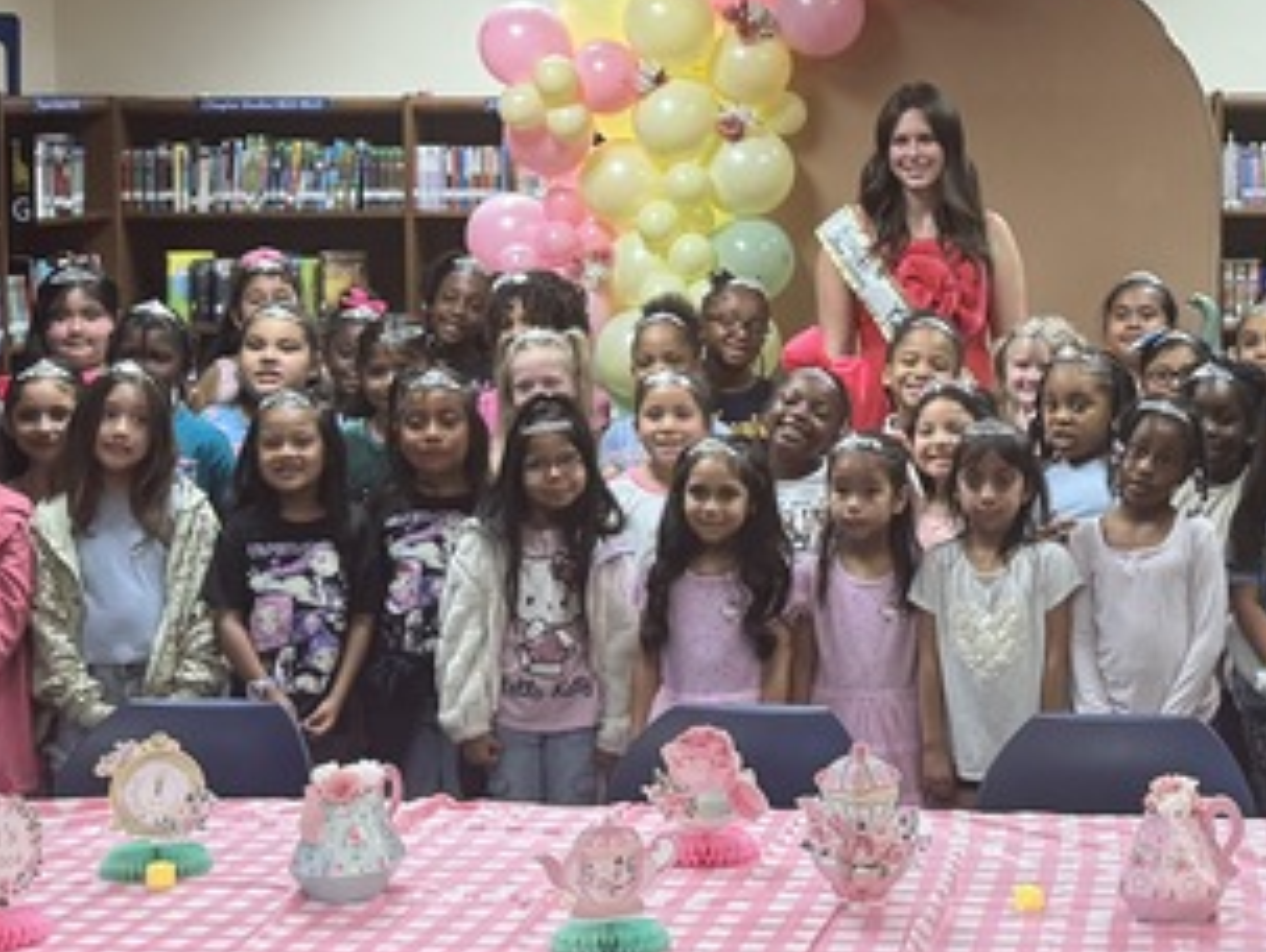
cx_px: 978
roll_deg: -0.2
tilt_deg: -5.0
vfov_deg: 18.2
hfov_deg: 23.8
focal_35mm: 81
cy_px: 276
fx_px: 2966
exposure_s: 1/60
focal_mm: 6.76
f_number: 1.78
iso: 200
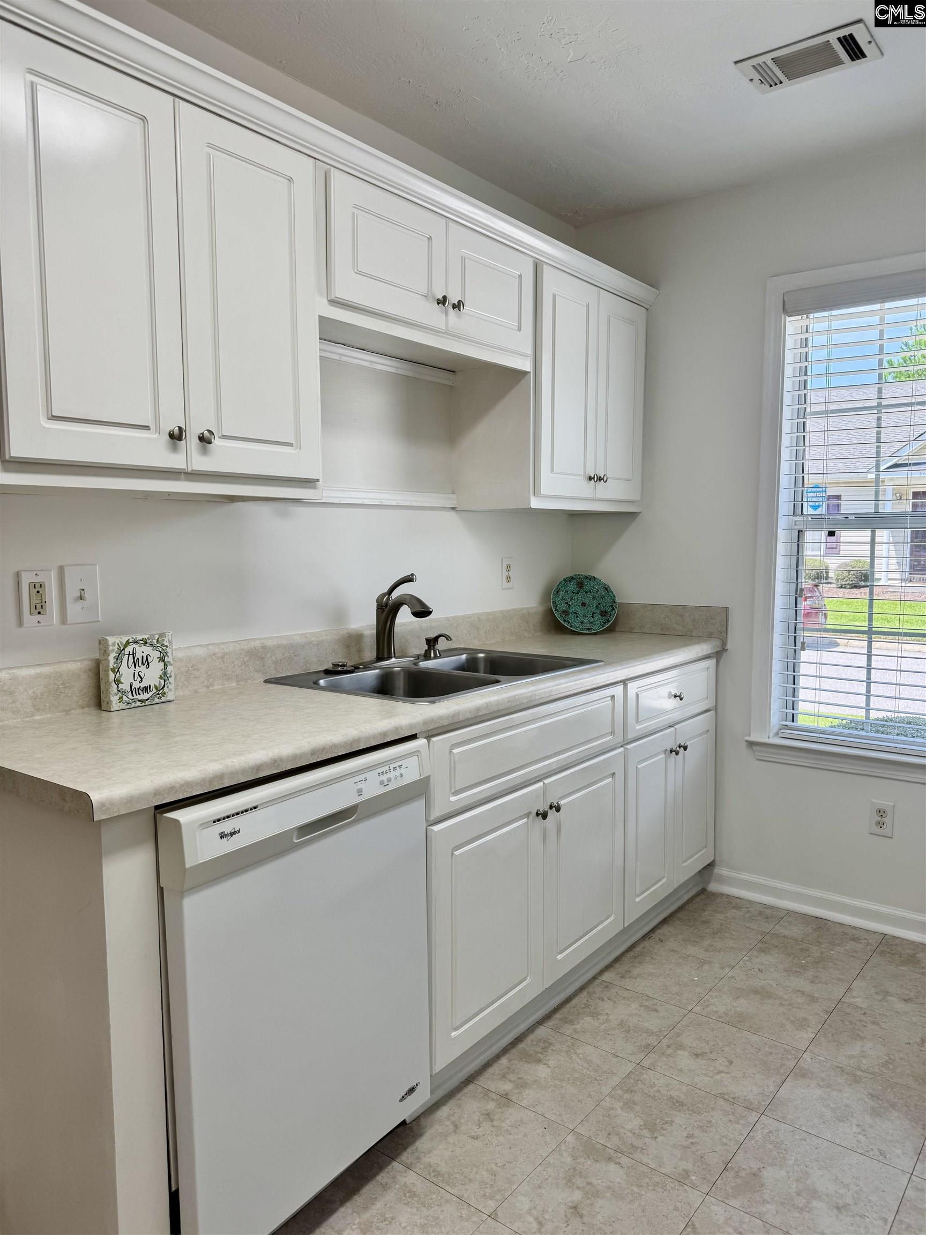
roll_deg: +0.5
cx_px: 463
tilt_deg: -5.1
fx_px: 856
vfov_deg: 71.6
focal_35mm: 24
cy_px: 618
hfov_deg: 56.8
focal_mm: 6.76
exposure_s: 1/309
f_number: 1.78
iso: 80
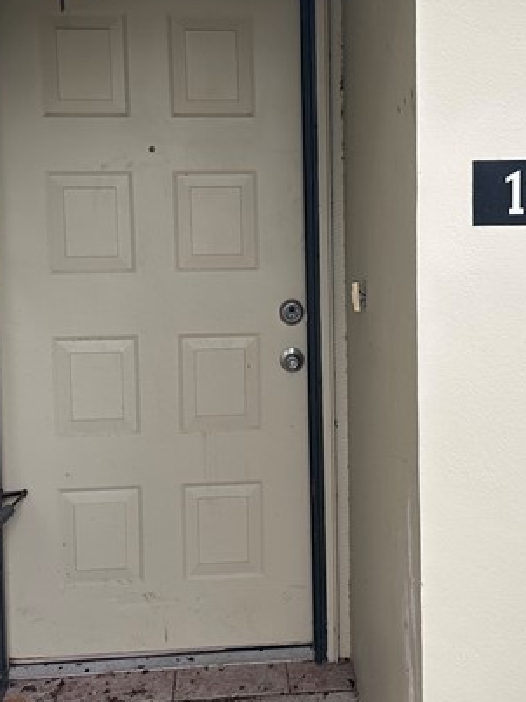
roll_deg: +0.5
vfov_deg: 31.7
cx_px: 369
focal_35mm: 61
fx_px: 1237
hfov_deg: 23.9
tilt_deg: -5.4
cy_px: 312
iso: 80
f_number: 1.78
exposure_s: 1/491
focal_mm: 6.86
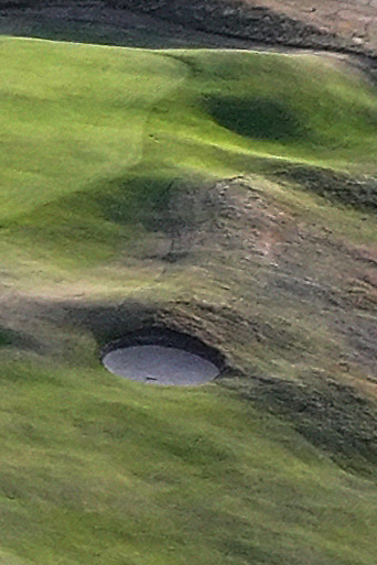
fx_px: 4037
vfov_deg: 7.7
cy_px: 1063
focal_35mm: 257
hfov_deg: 4.0
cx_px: -2204
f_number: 2.8
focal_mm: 12.29
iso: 130
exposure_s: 1/1250
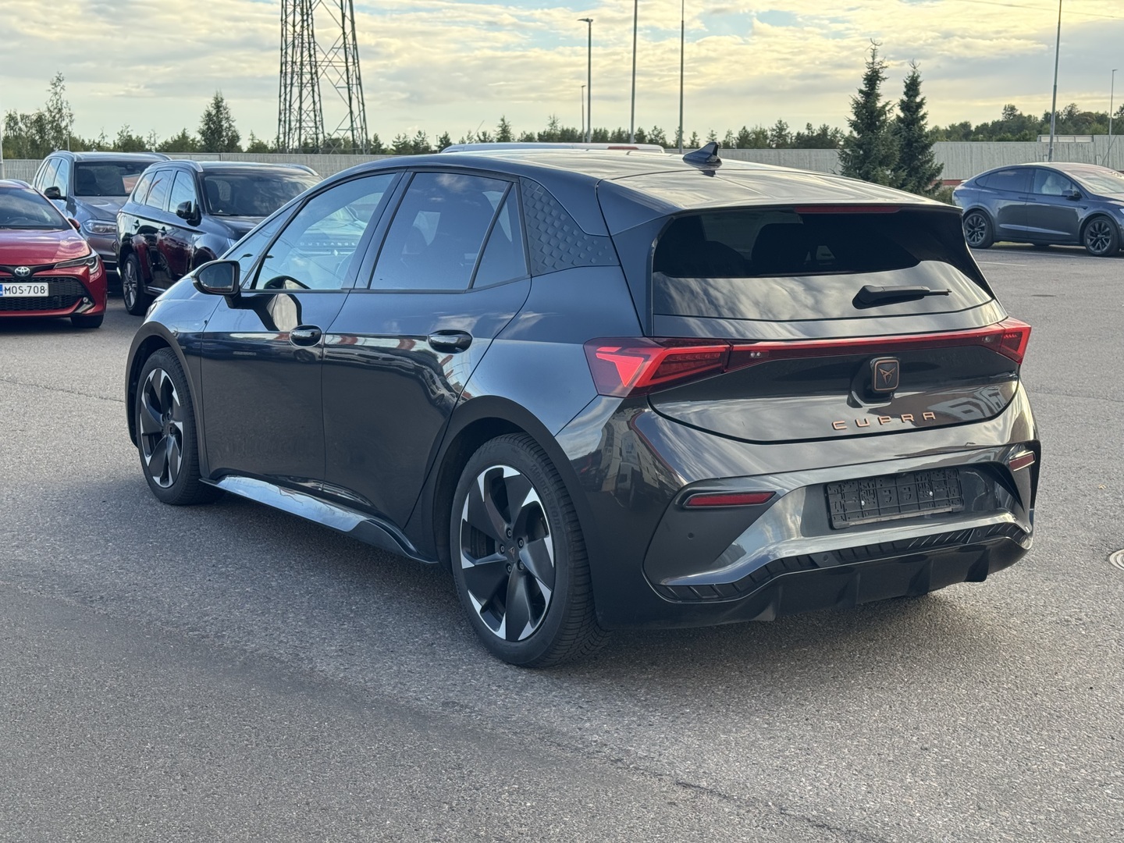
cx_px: 562
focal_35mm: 48
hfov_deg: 39.7
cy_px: 422
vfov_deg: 30.3
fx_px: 1559
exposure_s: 1/518
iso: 64
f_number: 1.78
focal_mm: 6.76
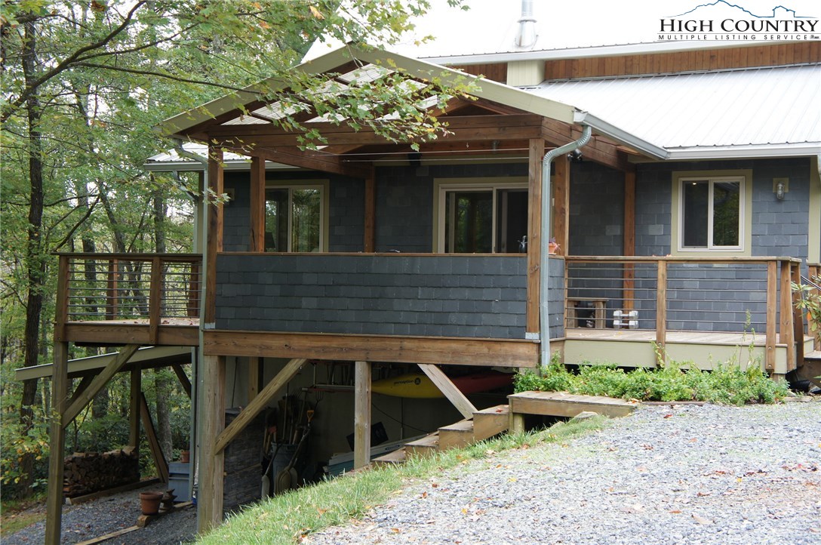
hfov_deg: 36.0
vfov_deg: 24.3
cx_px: 410
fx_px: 1264
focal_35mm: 56
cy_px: 272
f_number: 5
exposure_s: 1/80
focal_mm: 37
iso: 200
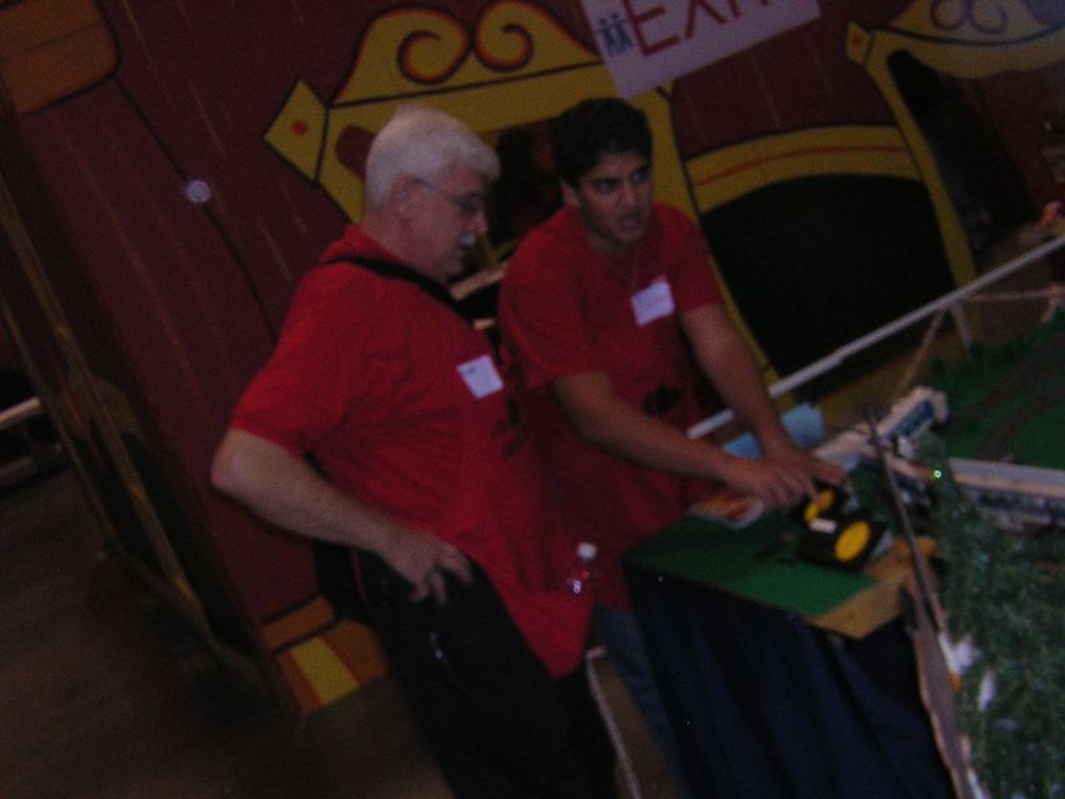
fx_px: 1569
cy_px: 400
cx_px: 532
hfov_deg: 37.5
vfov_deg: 28.6
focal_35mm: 51
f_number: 6.2
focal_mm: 6.6
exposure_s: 1/60.1
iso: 400
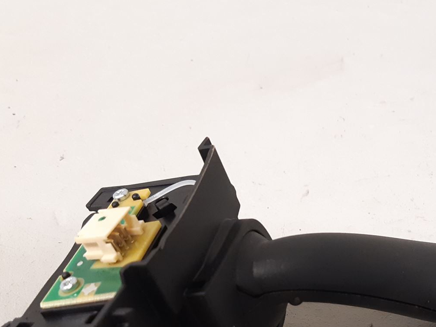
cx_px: 331
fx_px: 668
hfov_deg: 35.3
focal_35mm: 53
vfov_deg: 26.6
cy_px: 297
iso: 250
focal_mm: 3.93
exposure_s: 1/33
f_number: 1.7
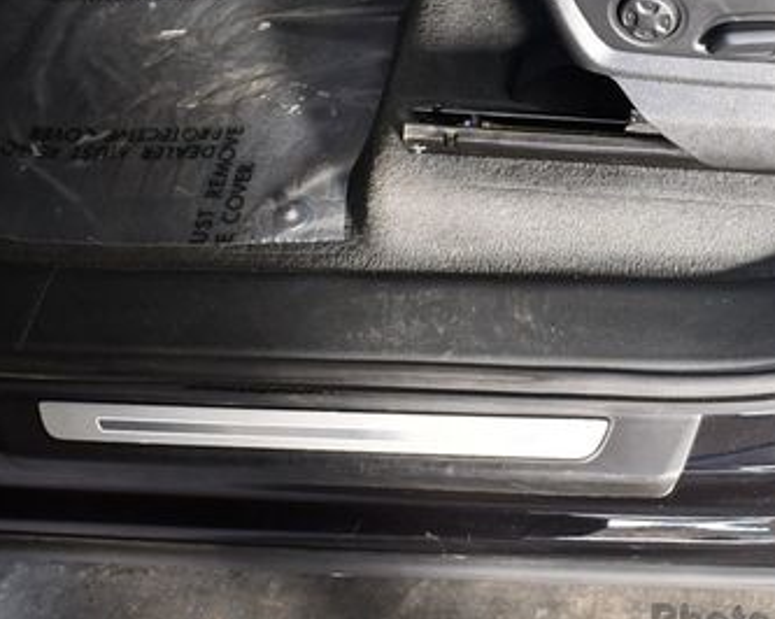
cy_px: 170
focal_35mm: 65
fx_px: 1490
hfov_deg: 28.5
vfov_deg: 23.3
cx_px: 624
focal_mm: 18
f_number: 3.5
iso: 1250
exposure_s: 1/125
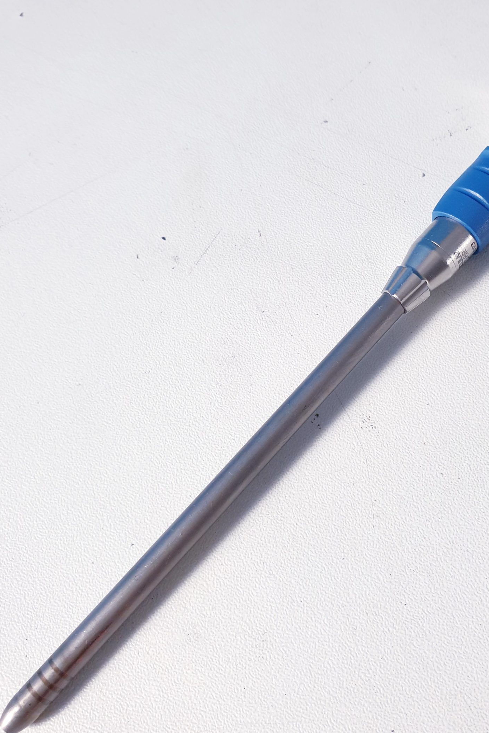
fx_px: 672
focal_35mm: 33
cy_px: 356
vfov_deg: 57.2
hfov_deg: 39.6
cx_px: 317
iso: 160
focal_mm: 4.3
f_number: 2.4
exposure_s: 1/50
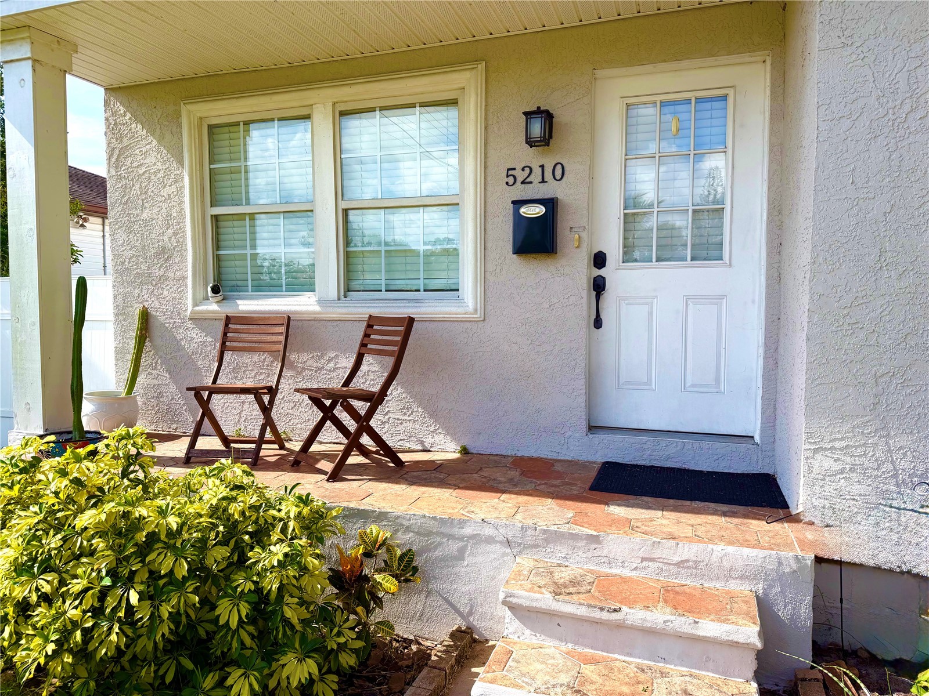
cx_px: 464
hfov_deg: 71.6
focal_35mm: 24
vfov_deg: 56.8
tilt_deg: -4.2
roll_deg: +0.4
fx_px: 644
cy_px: 348
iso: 80
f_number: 1.78
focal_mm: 6.76
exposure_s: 1/3953
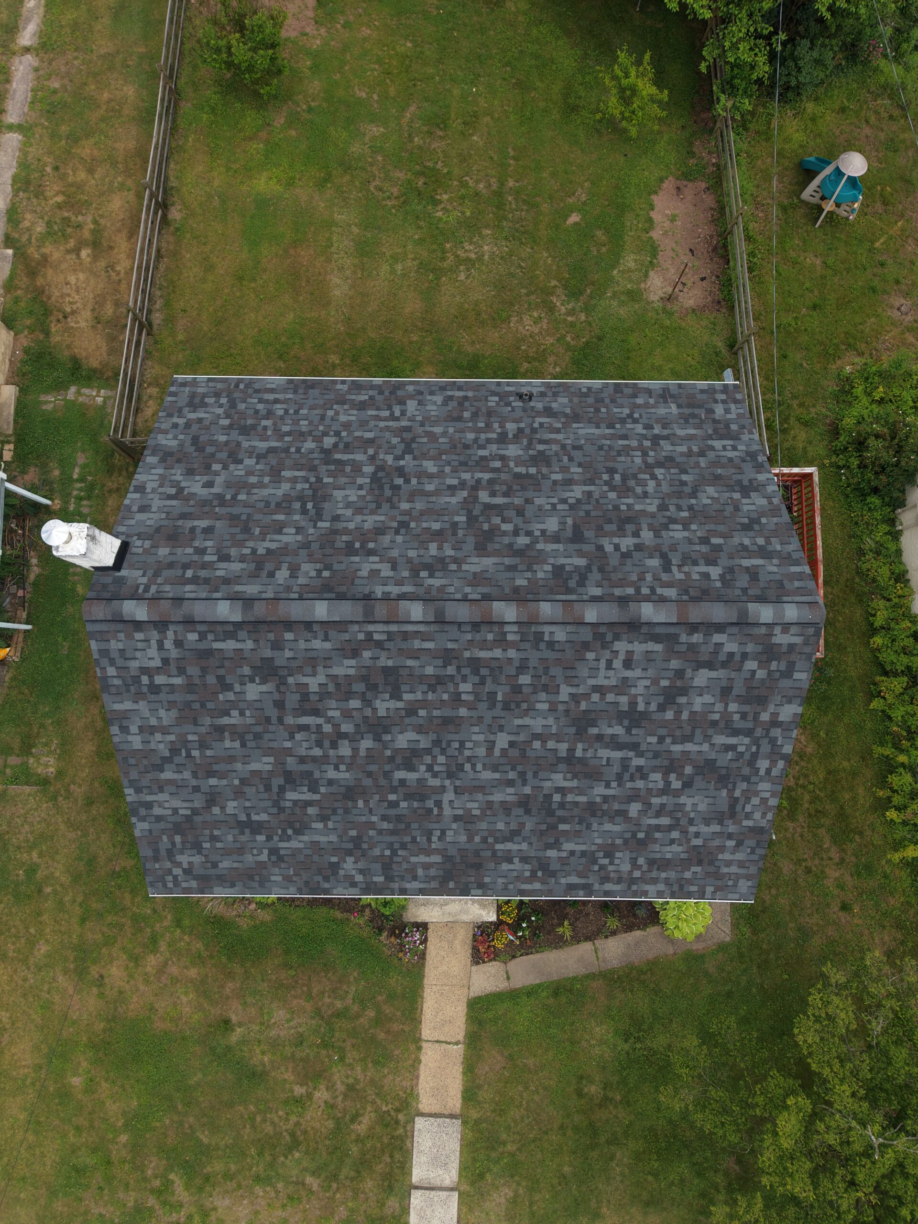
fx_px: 849
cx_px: 459
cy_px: 612
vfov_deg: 71.6
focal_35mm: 24
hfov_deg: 56.8
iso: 150
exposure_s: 1/2500
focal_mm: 8.67
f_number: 1.8
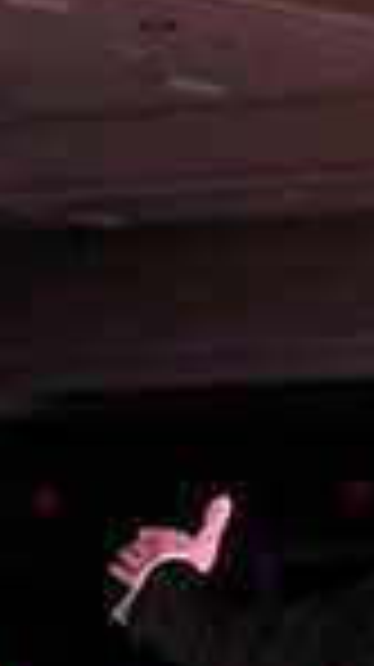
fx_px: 5089
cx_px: 615
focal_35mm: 288
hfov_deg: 4.2
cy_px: 1030
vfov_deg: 7.4
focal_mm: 70
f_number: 2.8
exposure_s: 1/400
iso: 640
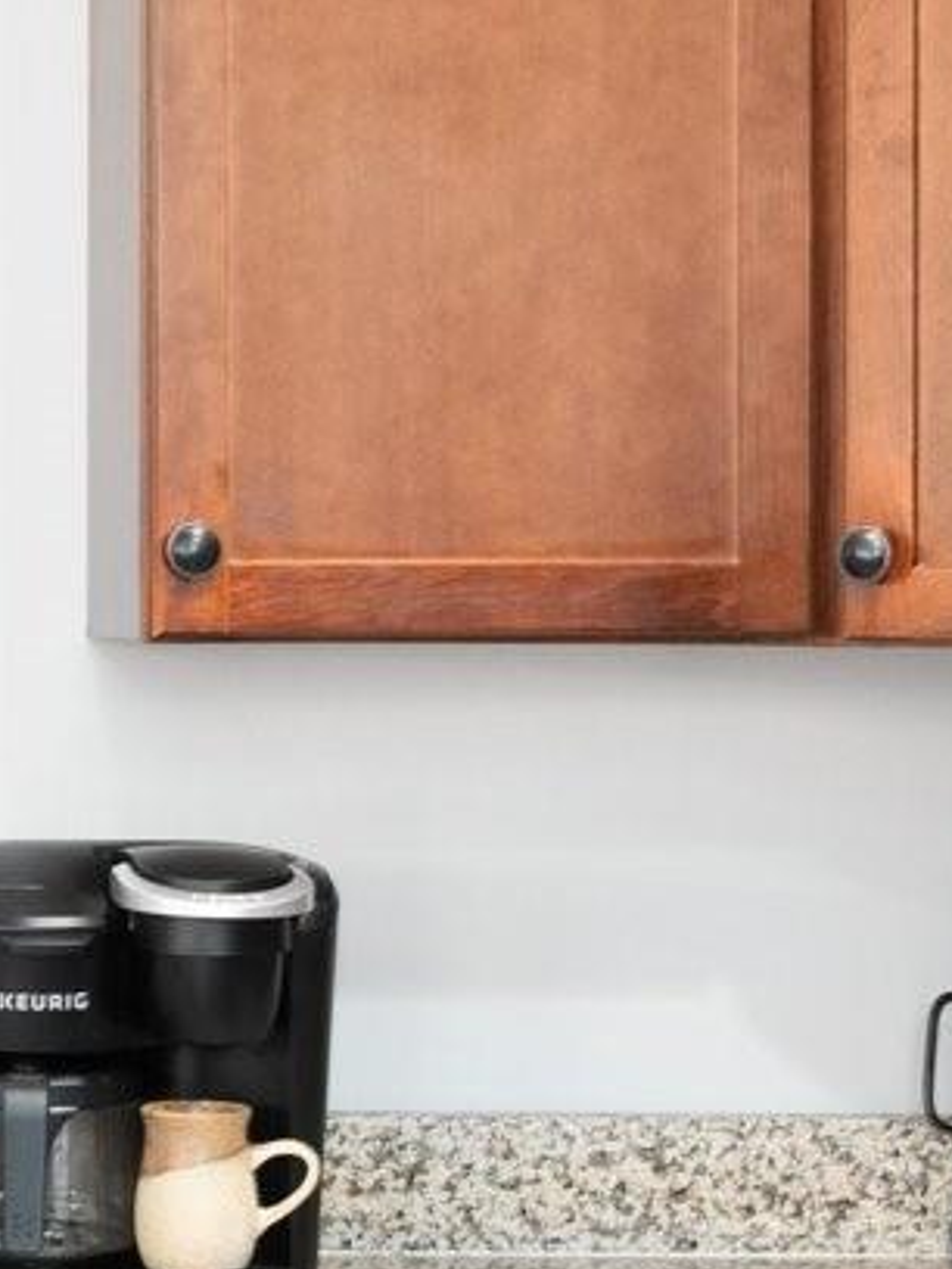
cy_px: 616
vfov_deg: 18.5
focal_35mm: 106
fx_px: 3887
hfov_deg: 13.1
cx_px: -504
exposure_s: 2.5
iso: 125
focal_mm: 22
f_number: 8
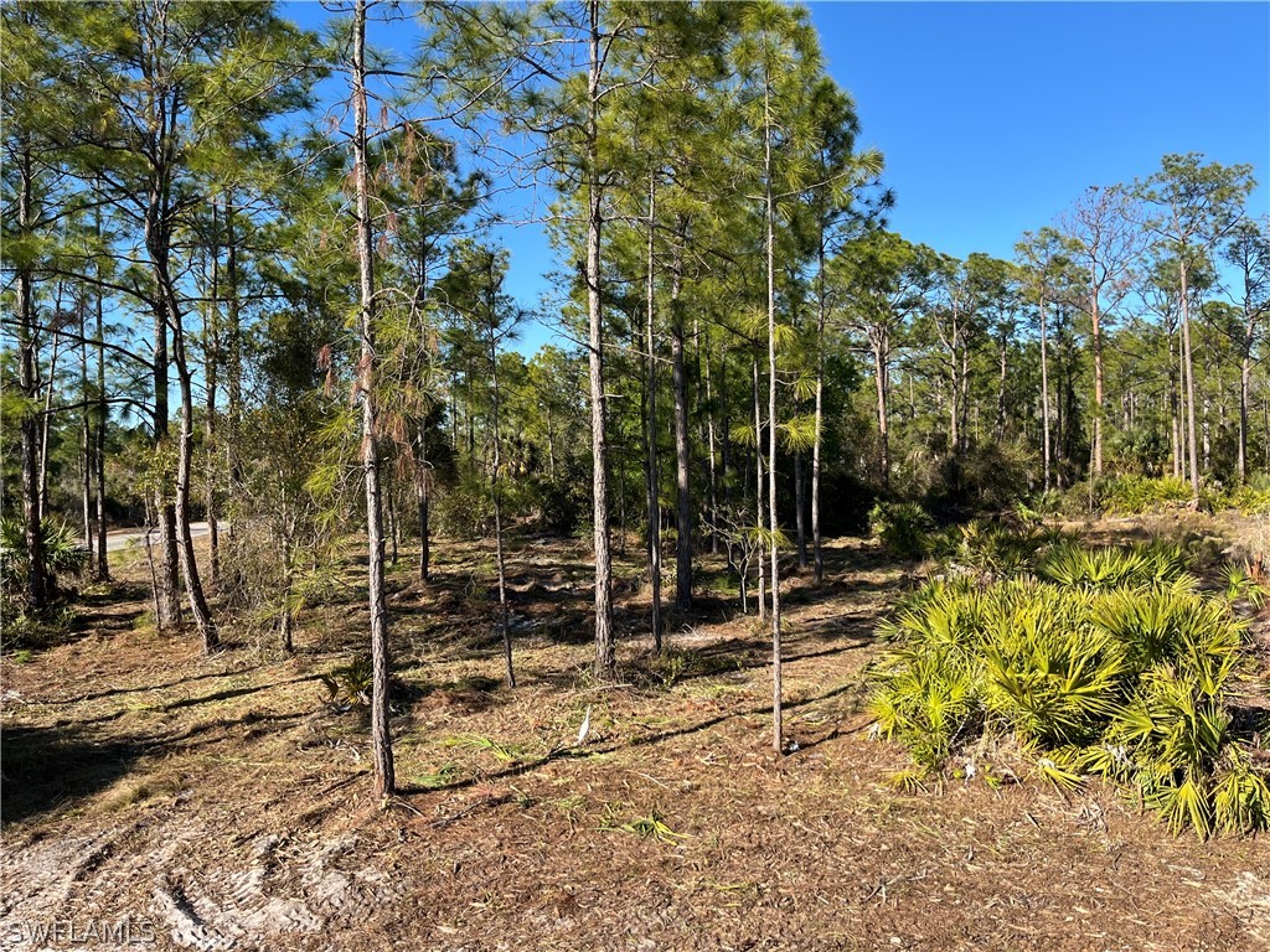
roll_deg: +1.0
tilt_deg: -2.2
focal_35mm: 26
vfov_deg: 53.1
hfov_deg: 67.3
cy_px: 476
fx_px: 954
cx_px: 635
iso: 50
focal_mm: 5.1
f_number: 1.6
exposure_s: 1/1748
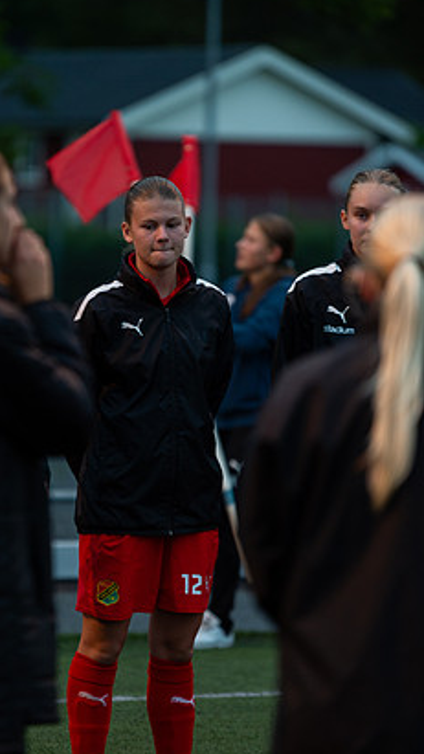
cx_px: 155
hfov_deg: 5.3
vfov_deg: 9.4
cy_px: 400
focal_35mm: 229
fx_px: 4580
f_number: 3.2
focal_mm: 200
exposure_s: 1/200
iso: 720
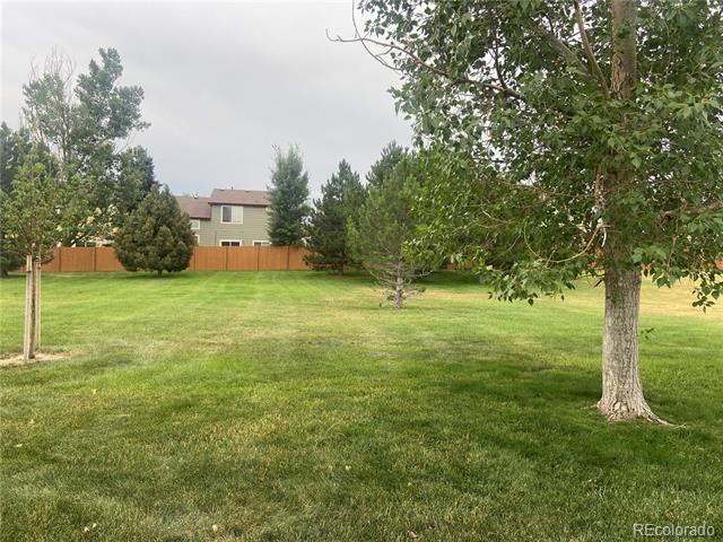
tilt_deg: +0.4
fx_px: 543
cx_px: 362
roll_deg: -1.6
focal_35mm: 26
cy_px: 271
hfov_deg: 67.3
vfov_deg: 53.1
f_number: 1.8
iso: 32
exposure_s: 1/219
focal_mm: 4.25
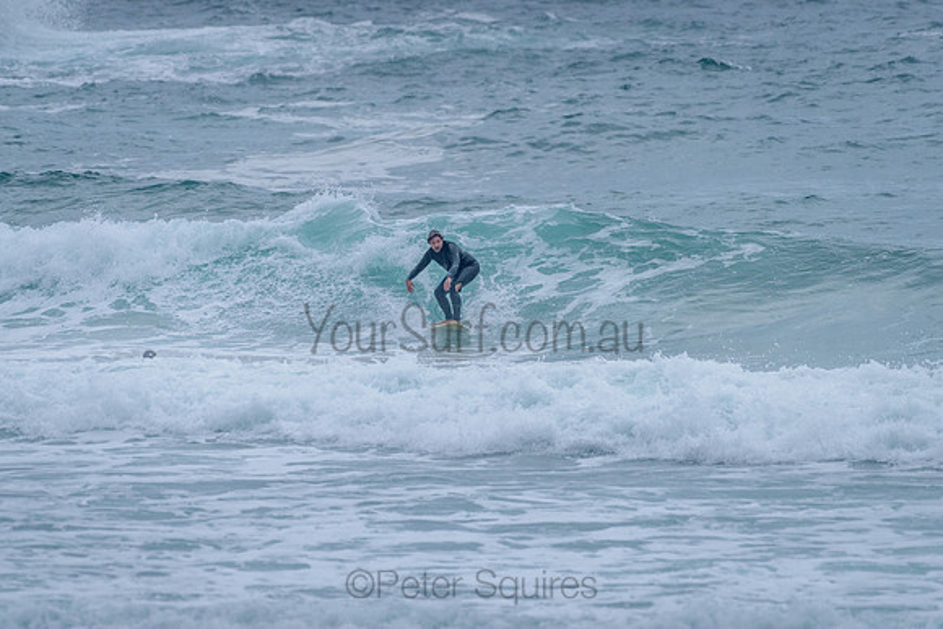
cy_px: 244
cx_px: 473
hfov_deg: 3.4
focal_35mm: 613
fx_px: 16054
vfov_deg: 2.2
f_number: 5.6
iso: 1250
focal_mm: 500
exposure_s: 1/2000
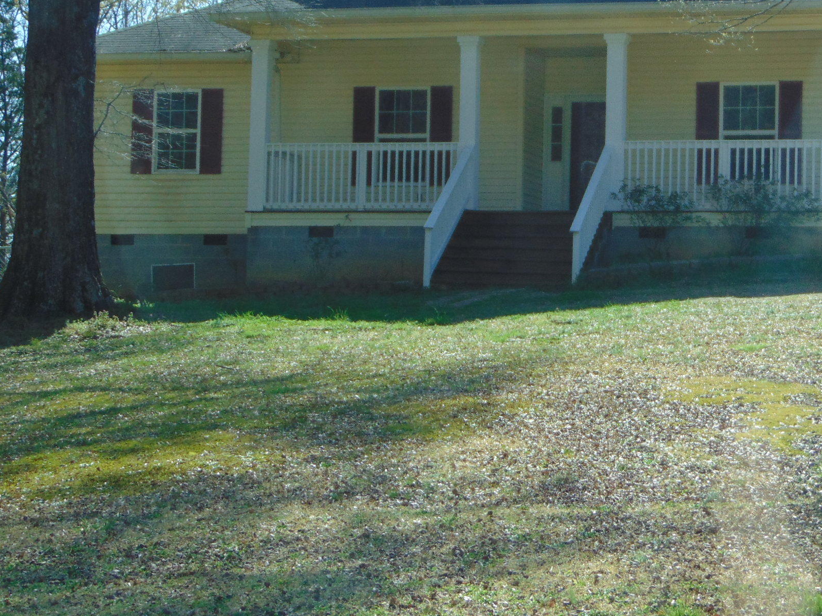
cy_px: 214
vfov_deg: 12.9
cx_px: 605
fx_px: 2731
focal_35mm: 115
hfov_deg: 17.0
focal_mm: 12.8
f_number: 3.7
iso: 80
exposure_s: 1/320
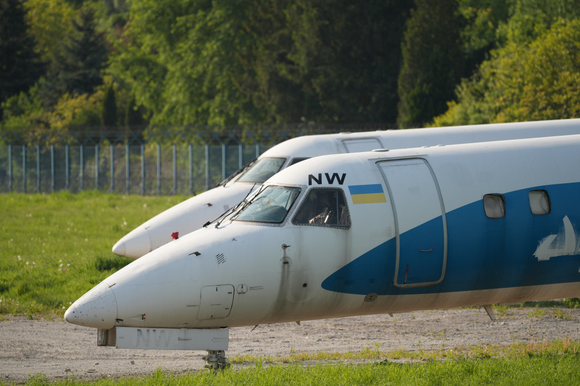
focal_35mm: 500
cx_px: 290
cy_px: 193
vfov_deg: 2.7
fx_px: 8055
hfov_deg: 4.1
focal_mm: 500
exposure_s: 1/1250
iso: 400
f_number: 6.3
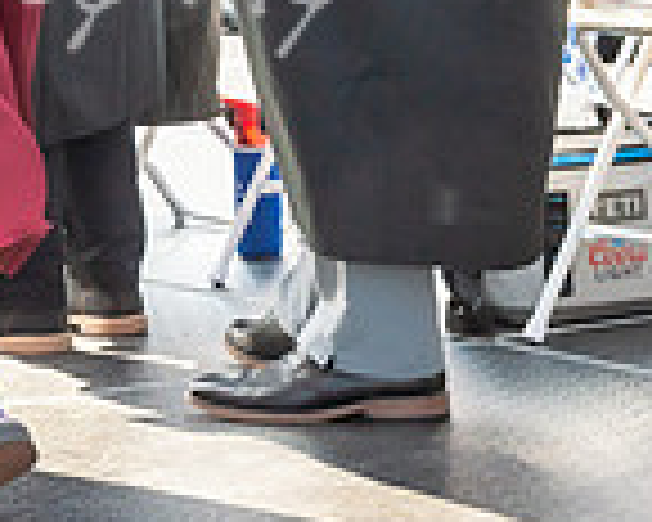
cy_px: -346
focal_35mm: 190
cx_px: 128
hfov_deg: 10.1
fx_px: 3666
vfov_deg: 7.9
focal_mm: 29
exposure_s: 1/500
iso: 200
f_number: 7.1
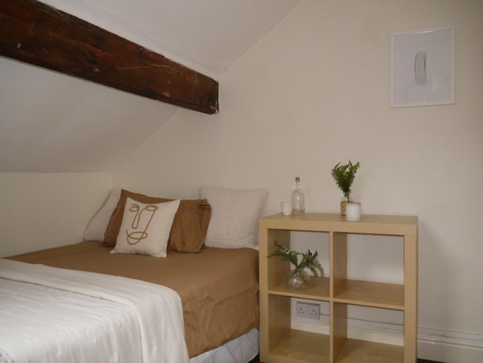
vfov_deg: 49.8
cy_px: 182
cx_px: 242
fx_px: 391
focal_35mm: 28
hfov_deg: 63.4
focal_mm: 14
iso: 800
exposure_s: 1/125
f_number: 3.5
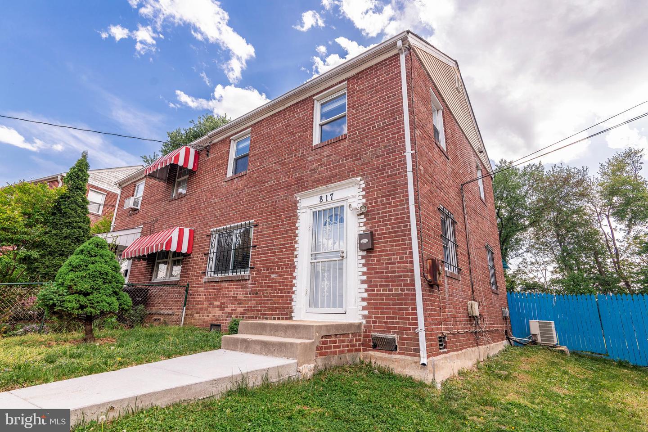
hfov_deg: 93.3
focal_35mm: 17
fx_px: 306
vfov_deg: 70.4
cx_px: 324
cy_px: 216
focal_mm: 17
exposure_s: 1/640
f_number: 6.3
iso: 200
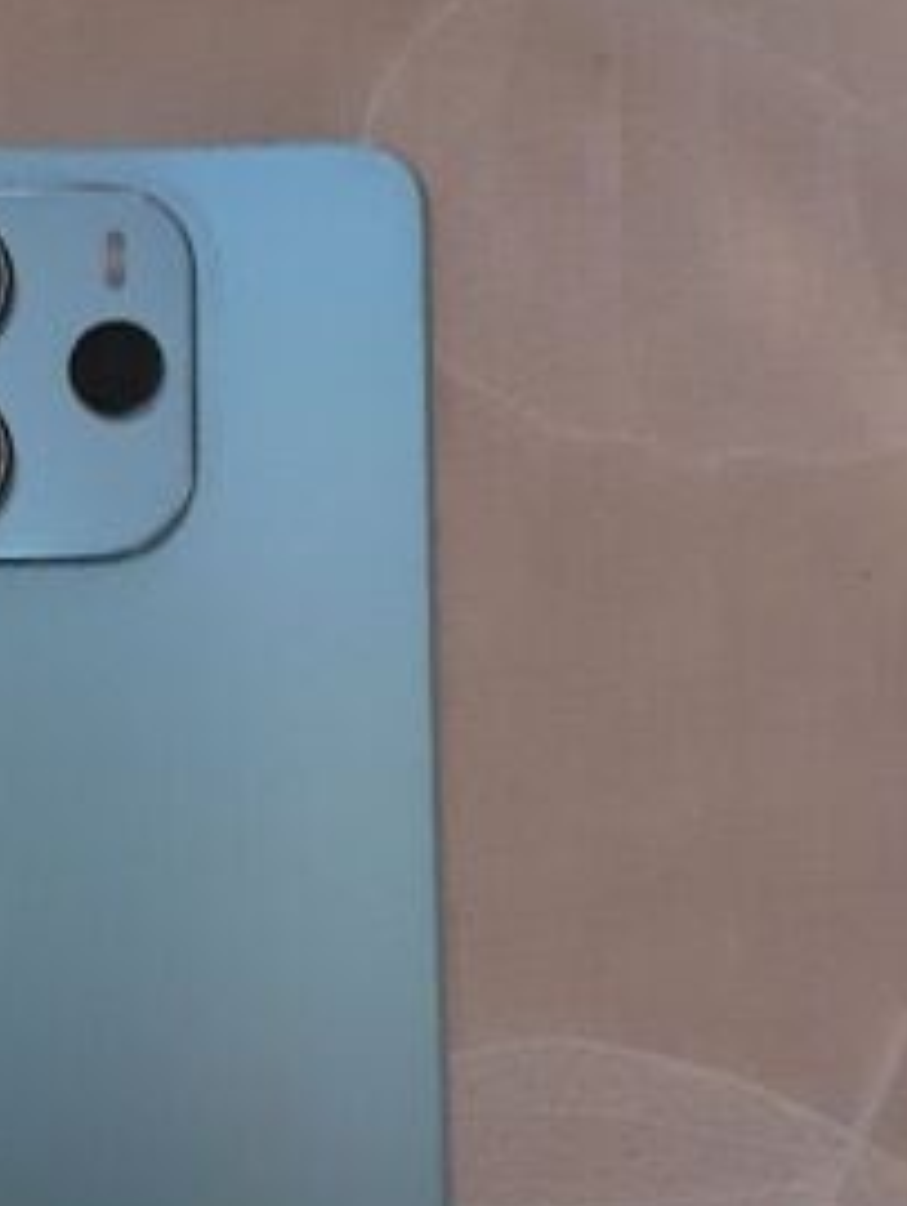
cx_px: -22
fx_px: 2232
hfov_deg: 22.0
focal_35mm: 64
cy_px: 840
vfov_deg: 29.9
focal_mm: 2.91
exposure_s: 1/17
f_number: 1.9
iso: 800
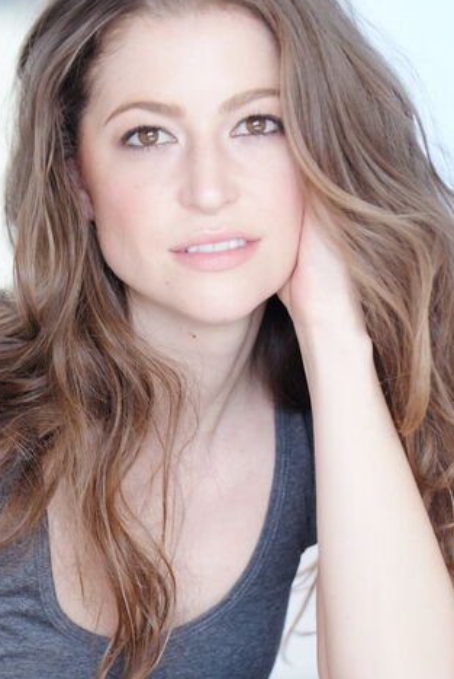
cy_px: 374
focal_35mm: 254
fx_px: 4794
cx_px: 194
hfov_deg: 5.4
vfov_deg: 8.1
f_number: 2.8
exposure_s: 1/80
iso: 320
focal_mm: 125
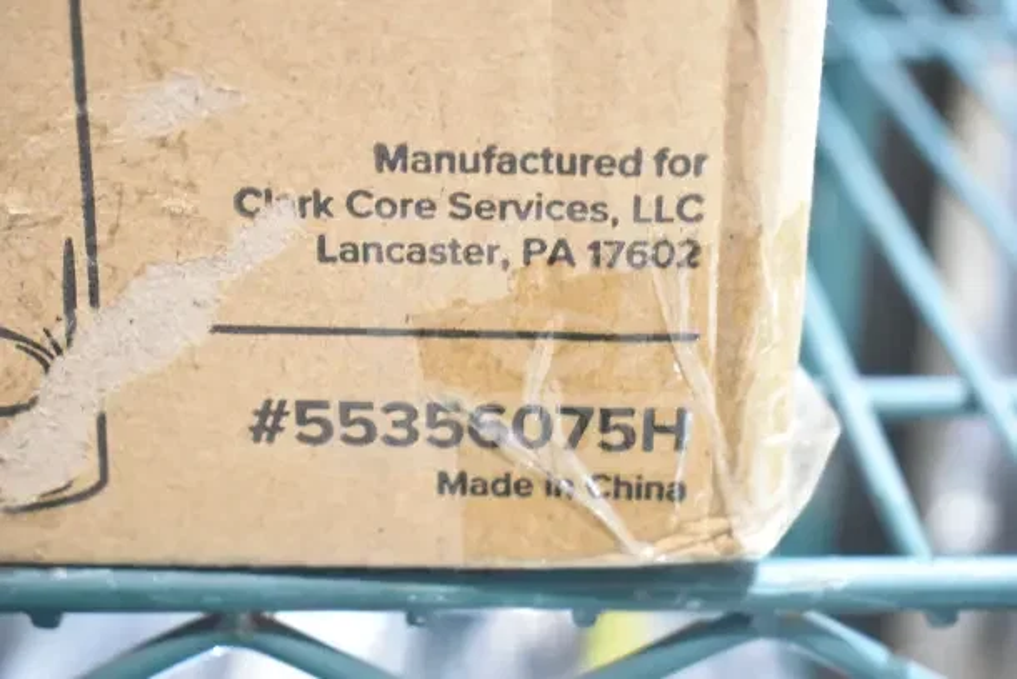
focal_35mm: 60
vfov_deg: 22.6
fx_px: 1695
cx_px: 508
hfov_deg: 33.4
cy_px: 340
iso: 5600
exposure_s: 1/60
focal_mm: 40
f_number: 4.8
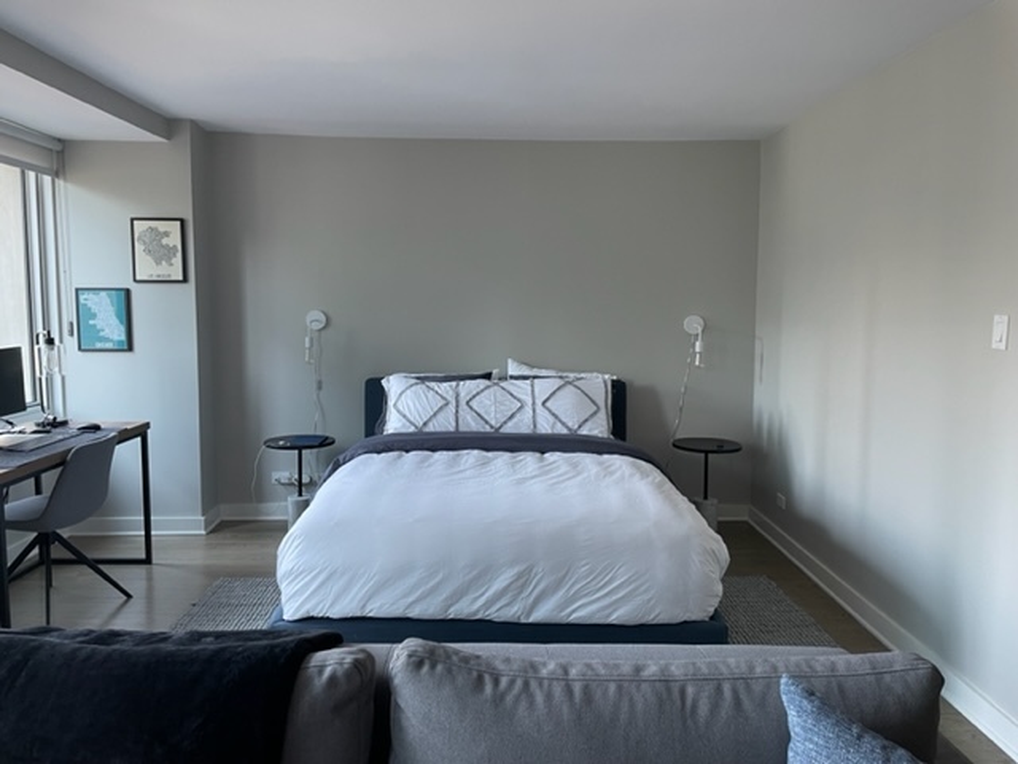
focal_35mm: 26
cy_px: 382
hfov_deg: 67.3
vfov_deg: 53.1
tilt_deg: -5.5
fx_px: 765
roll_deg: +0.0
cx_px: 509
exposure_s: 1/60
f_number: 1.6
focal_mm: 4.2
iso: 80
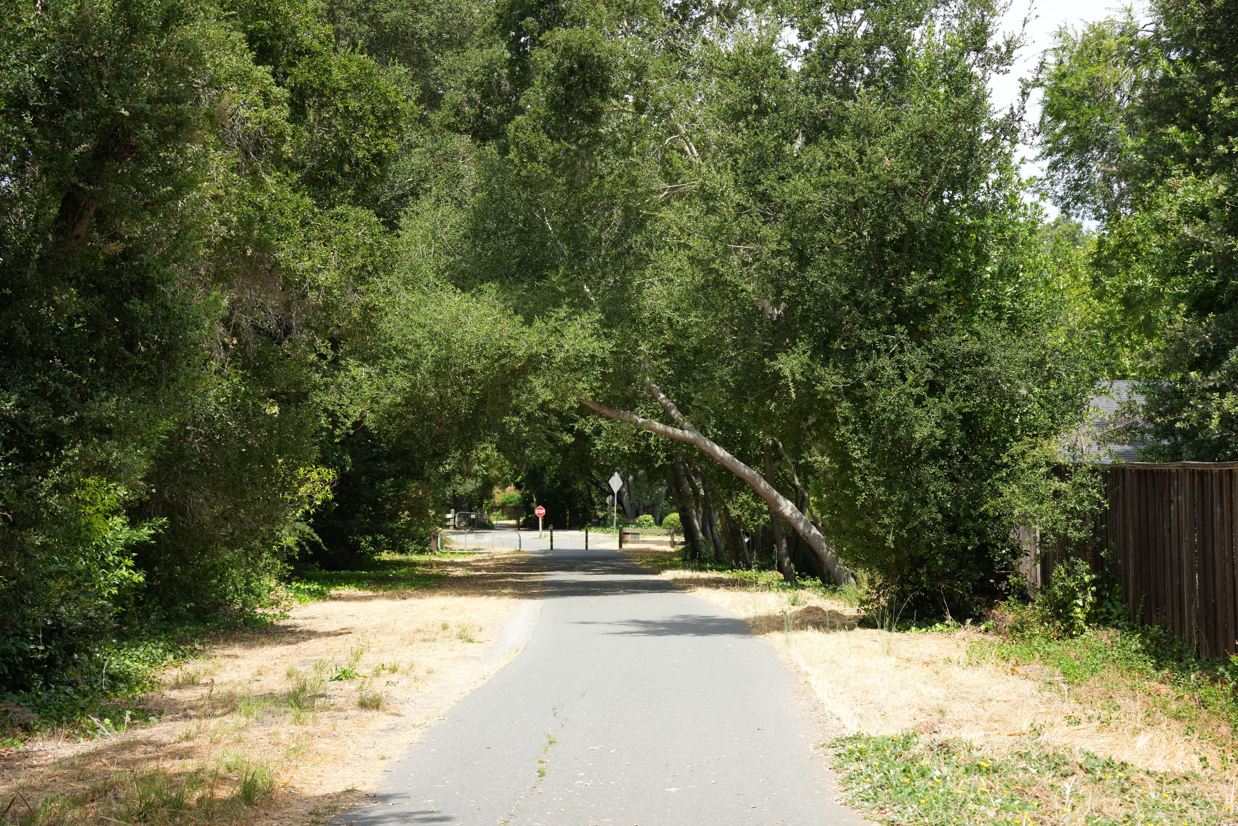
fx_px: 2407
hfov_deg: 28.8
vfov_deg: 19.5
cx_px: 619
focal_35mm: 70
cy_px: 413
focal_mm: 70
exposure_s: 1/1000
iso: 500
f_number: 5
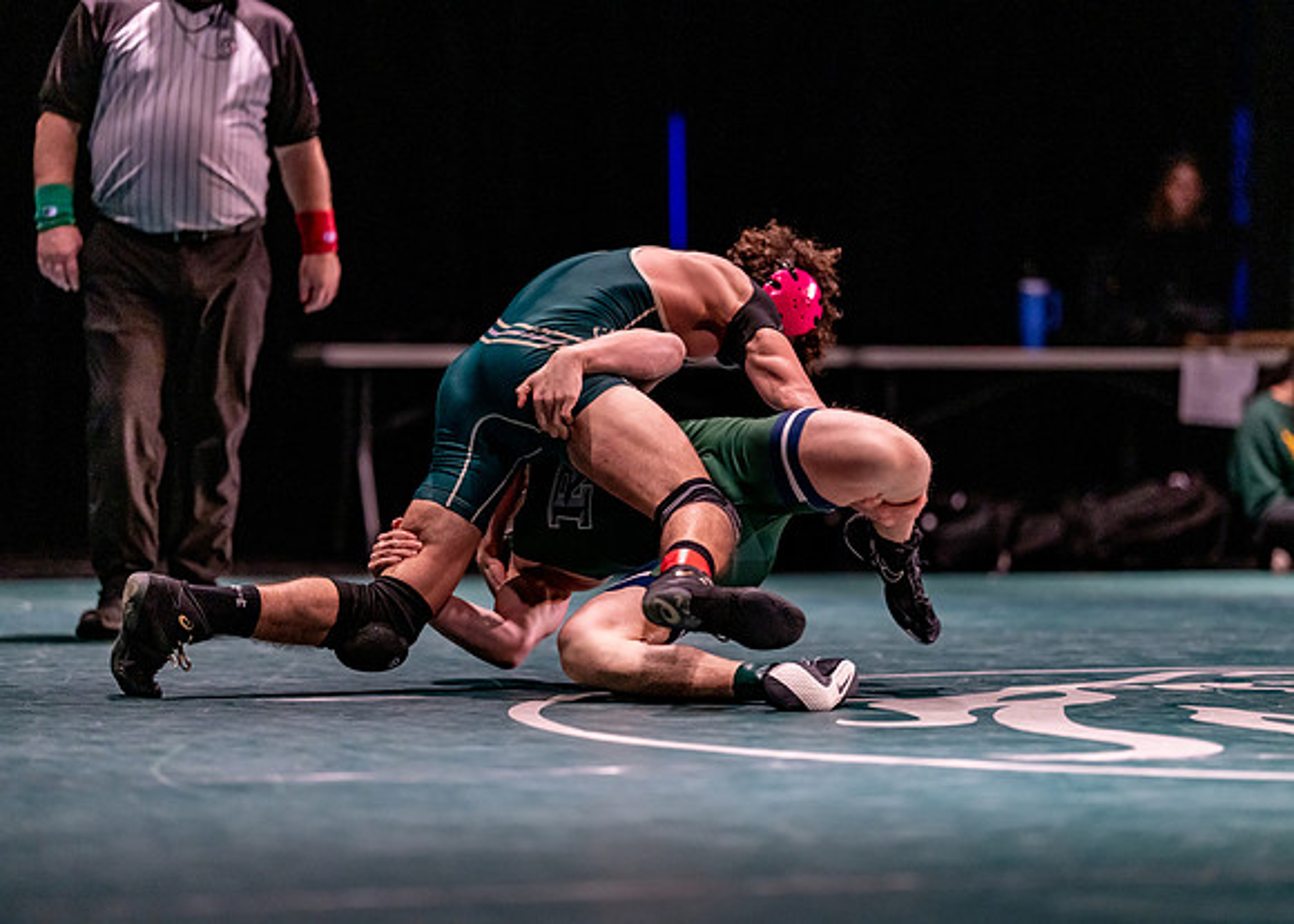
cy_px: 462
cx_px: 647
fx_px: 5197
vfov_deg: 10.2
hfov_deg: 14.2
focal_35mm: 141
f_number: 1.8
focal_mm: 135
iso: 2000
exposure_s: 1/800
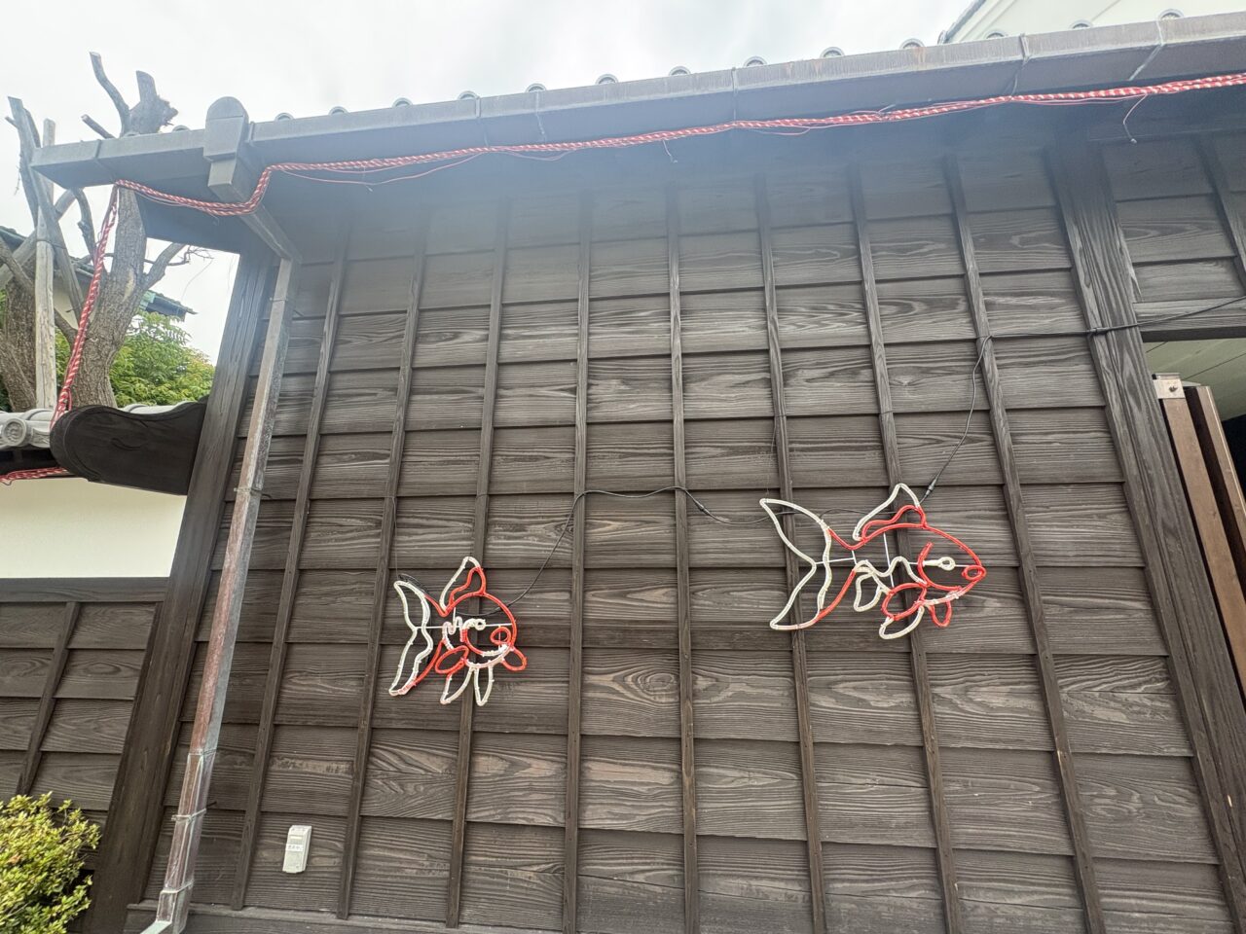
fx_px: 504
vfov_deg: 85.7
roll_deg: +0.1
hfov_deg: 102.1
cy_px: 467
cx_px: 623
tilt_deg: +14.4
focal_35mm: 14
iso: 125
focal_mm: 2.22
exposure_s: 1/99
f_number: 2.2
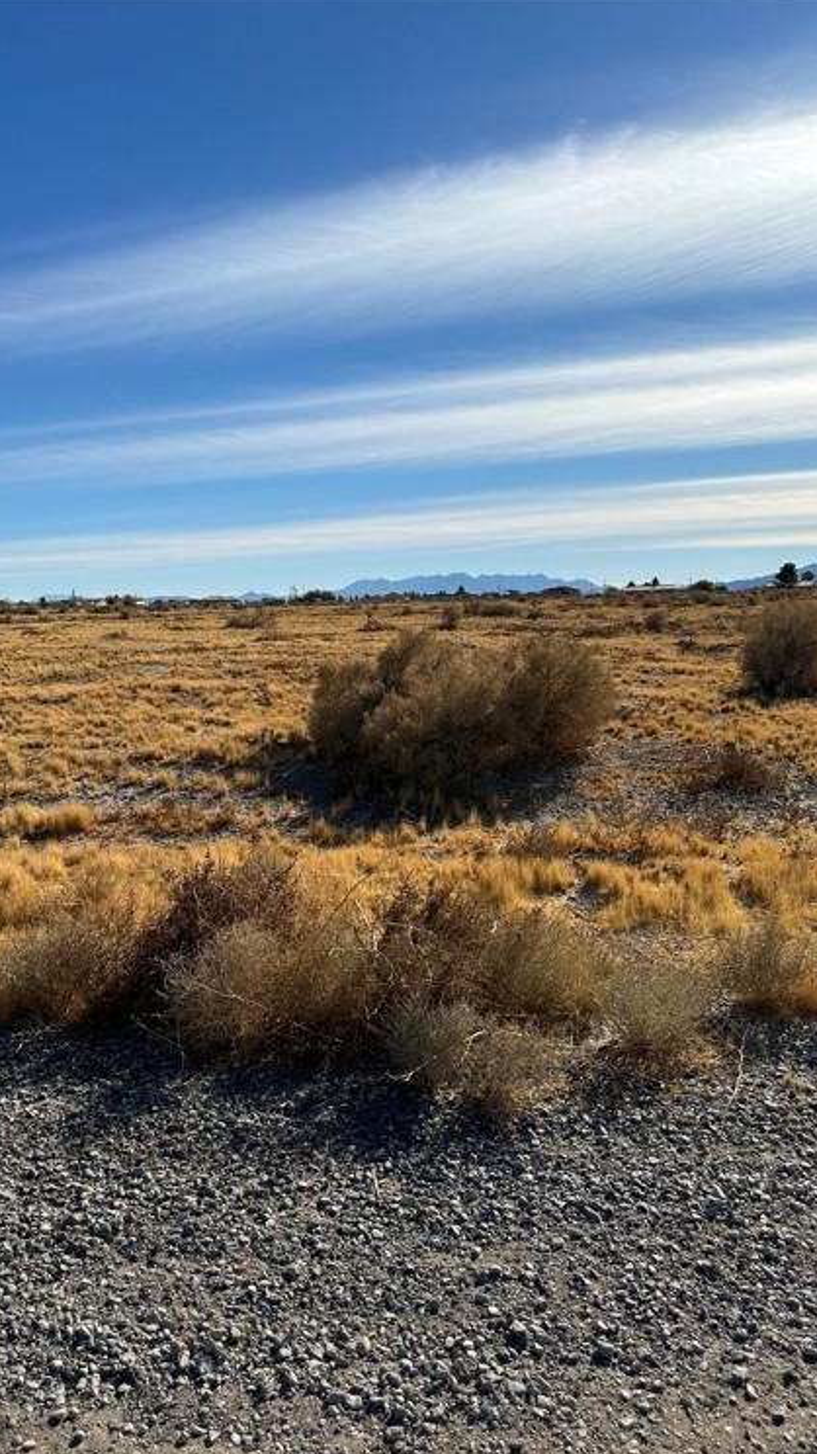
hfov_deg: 42.6
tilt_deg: -10.9
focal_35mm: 27
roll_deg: -0.8
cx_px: 324
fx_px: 1041
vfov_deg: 69.9
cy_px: 741
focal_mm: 6.86
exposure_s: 1/9709
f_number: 1.78
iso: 80
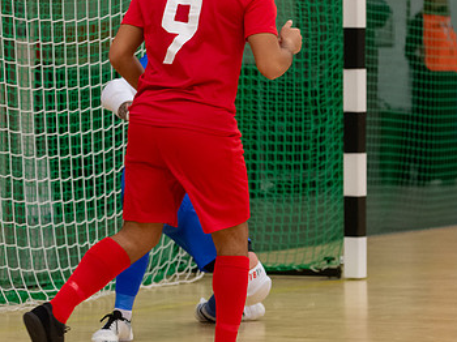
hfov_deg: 8.7
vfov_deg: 6.5
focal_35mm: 227
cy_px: 151
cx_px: 227
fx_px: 2995
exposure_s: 1/640
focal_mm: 122
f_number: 4.8
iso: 4500
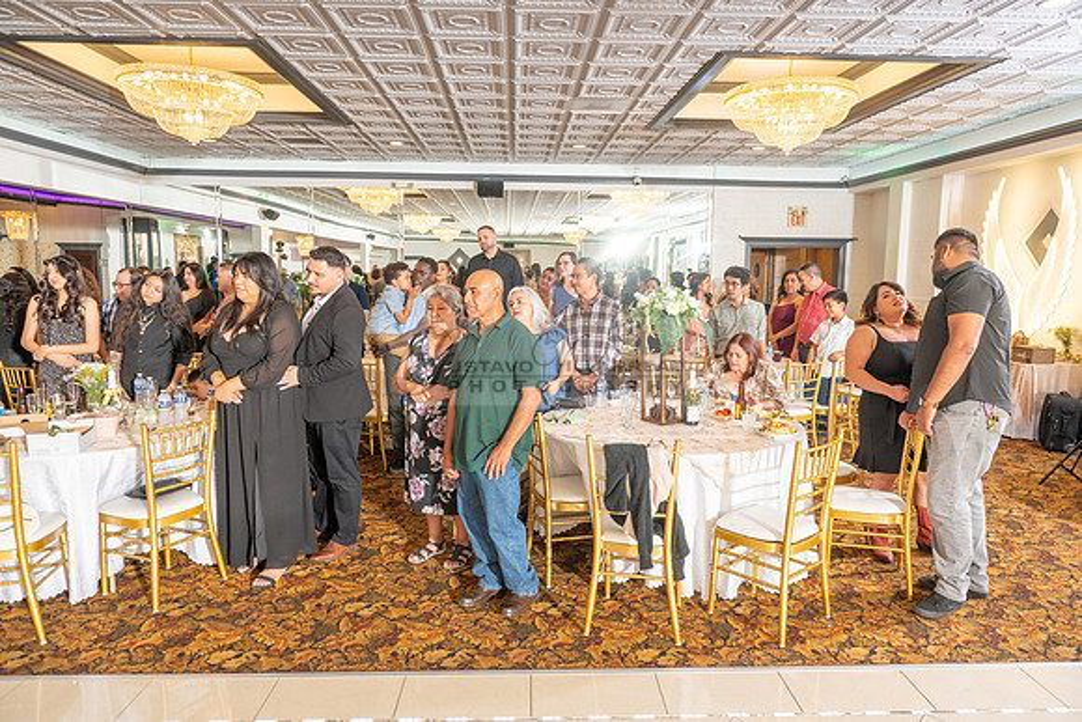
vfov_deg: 53.2
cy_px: 361
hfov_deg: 73.7
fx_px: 721
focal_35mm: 24
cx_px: 541
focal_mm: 24
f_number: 4.5
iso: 500
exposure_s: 1/200
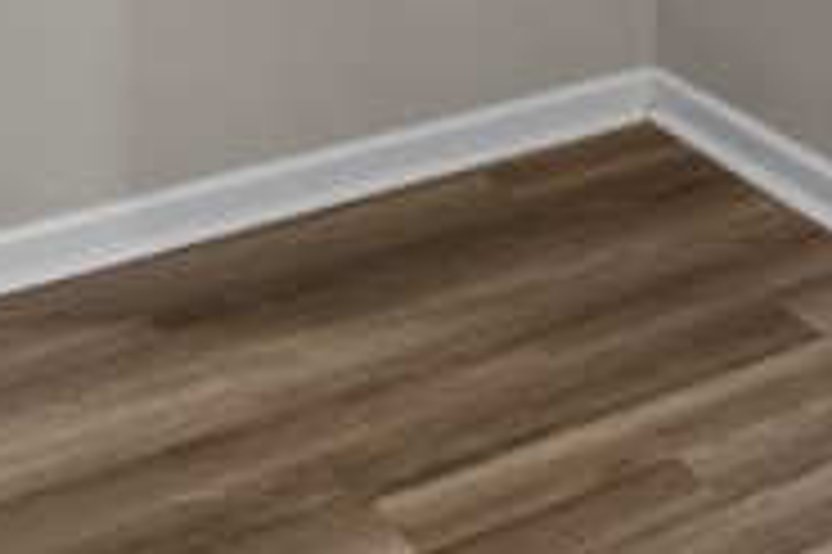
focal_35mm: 88
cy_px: -685
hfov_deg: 18.4
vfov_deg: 12.7
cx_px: 1480
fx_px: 2032
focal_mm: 15
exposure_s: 1/30
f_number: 8
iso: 12800
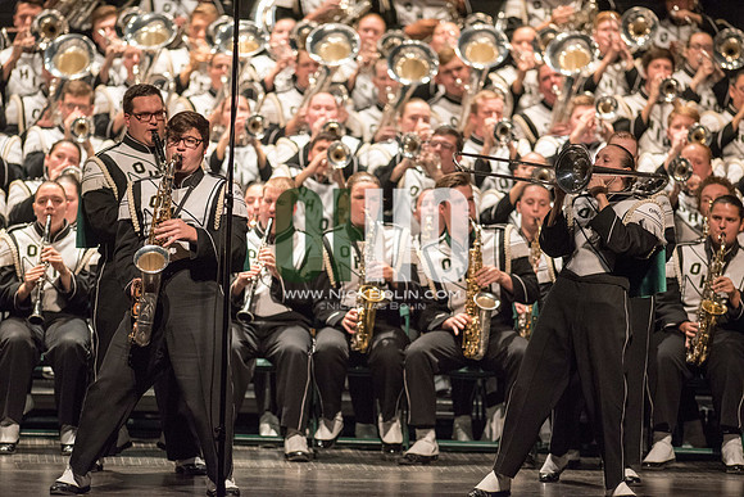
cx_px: 372
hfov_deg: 6.9
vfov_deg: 4.6
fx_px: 6201
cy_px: 248
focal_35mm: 300
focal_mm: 300
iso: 4000
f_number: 2.8
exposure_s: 1/500
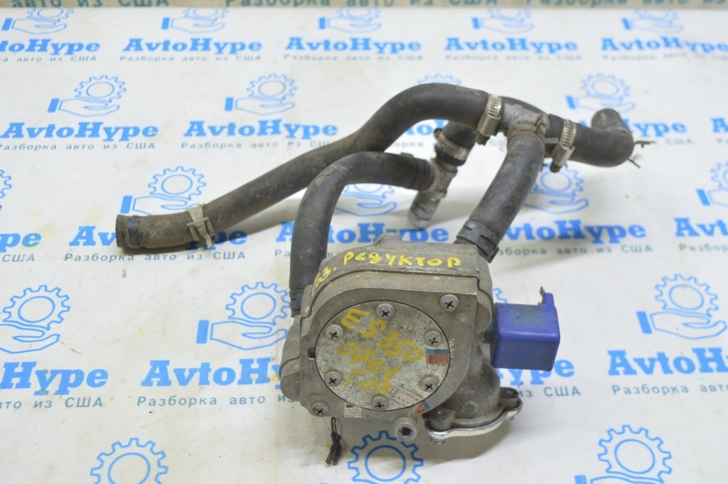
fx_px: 879
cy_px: 242
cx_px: 364
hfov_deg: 45.0
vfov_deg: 30.8
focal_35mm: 44
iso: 400
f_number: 5.6
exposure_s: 1/15
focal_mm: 29
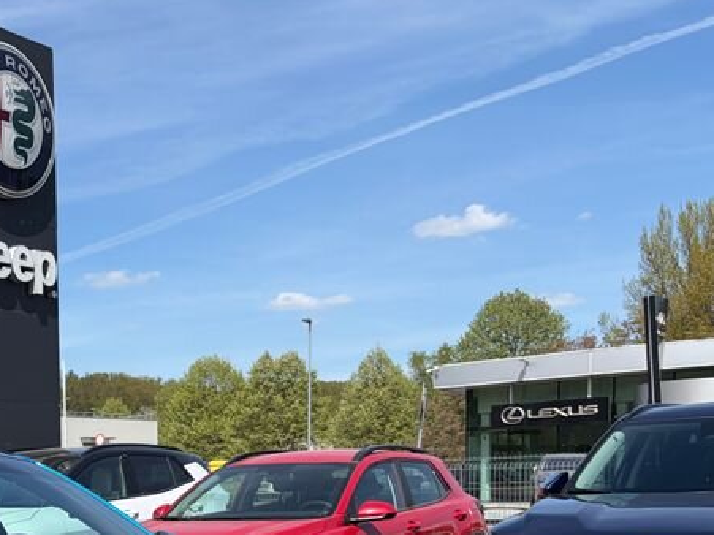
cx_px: 17
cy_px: 600
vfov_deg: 23.2
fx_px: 1217
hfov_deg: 30.6
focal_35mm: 59
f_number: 1.6
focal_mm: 5.96
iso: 50
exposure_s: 1/3448
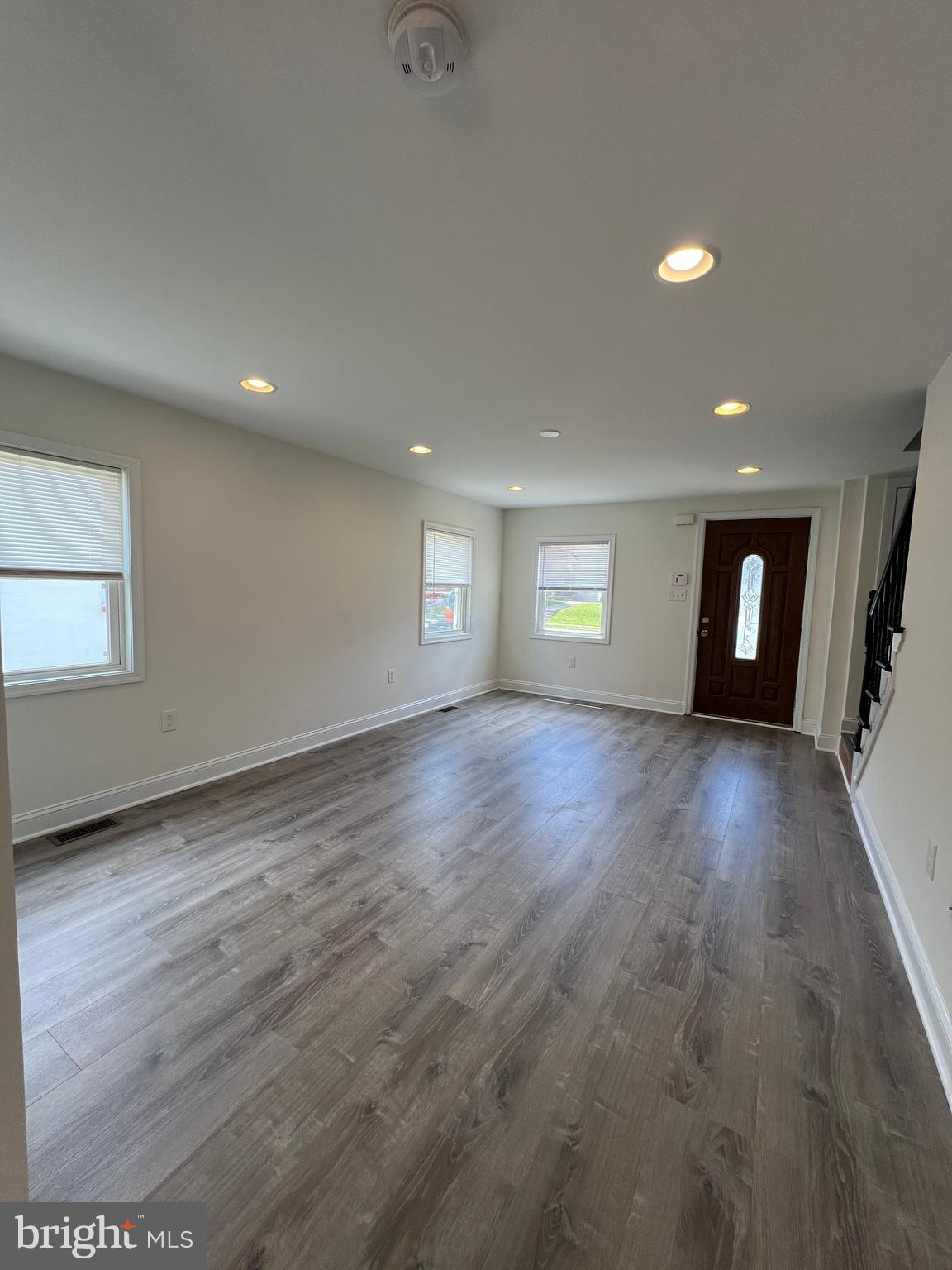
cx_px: 476
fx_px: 477
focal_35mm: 13
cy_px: 635
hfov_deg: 89.9
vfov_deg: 106.2
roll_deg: -2.0
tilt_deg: -5.7
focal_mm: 1.57
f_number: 1.8
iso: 50
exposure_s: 1/120
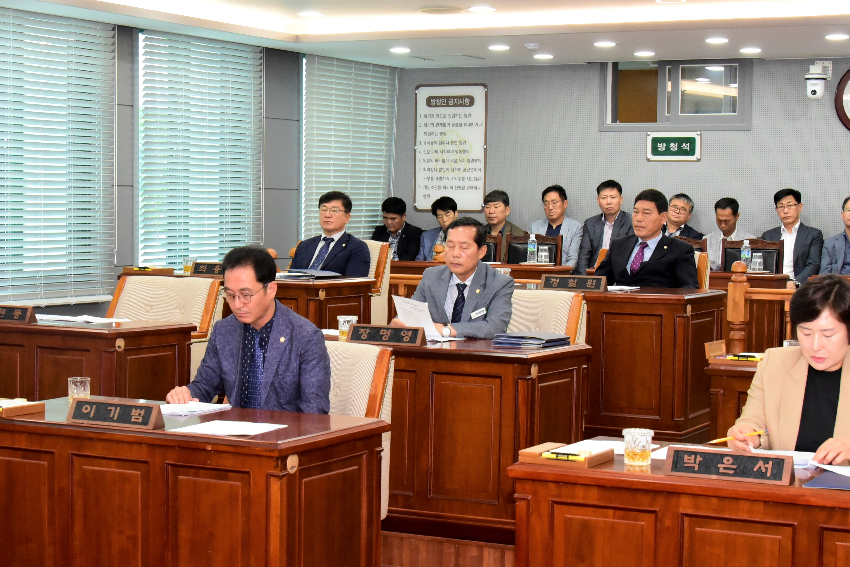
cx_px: 366
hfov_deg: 28.0
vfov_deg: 18.9
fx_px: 1700
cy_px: 291
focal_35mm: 72
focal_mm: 48
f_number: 9
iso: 5000
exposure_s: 1/200
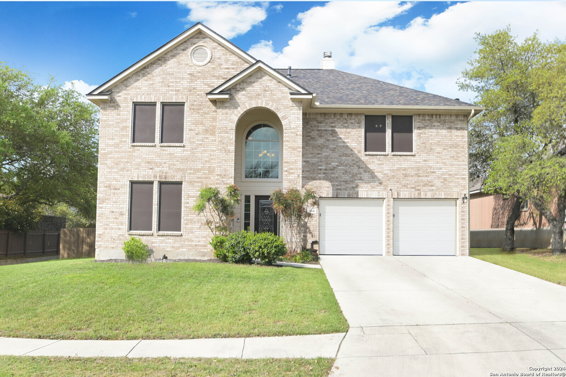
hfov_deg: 53.1
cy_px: 188
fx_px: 566
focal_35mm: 36
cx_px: 283
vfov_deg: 36.9
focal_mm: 24
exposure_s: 1/250
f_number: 14
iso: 320
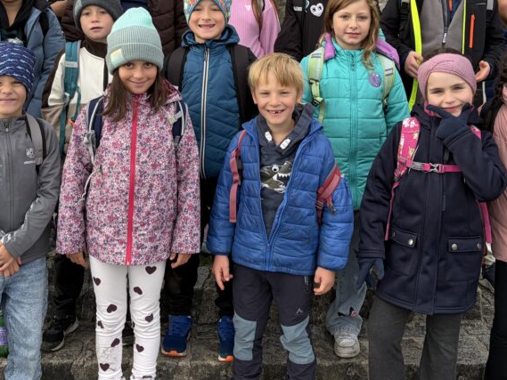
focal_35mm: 53
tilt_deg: -2.2
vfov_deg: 26.7
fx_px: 776
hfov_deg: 36.1
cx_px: 227
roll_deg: +0.2
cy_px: 44
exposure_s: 1/618
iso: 50
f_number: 1.6
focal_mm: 5.96
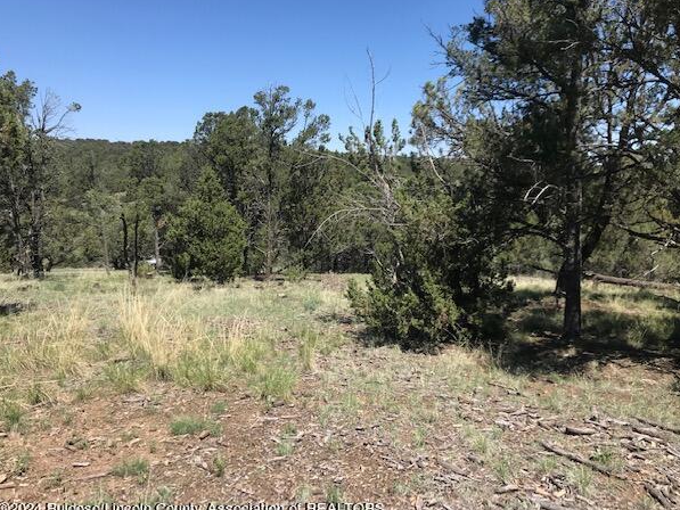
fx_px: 589
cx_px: 357
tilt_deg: -7.7
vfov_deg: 46.8
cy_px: 260
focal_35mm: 30
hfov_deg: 59.9
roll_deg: -0.9
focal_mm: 3.99
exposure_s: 1/1773
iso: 20
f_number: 1.8
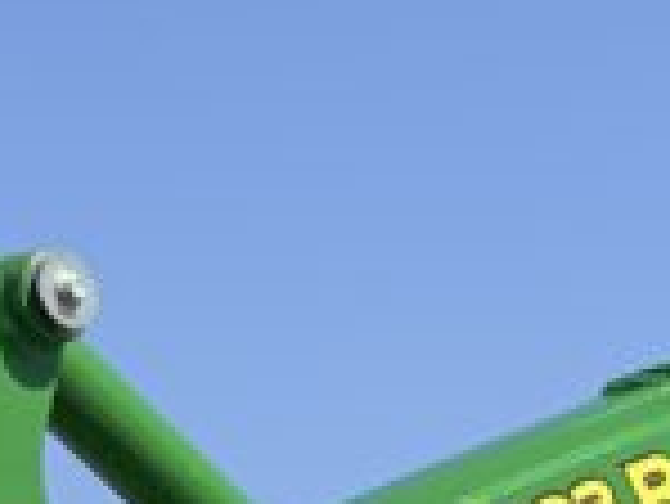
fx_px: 3855
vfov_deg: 6.9
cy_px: 1350
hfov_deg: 9.7
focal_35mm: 199
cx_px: 967
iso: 16
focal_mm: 3
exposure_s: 1/1534
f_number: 1.8
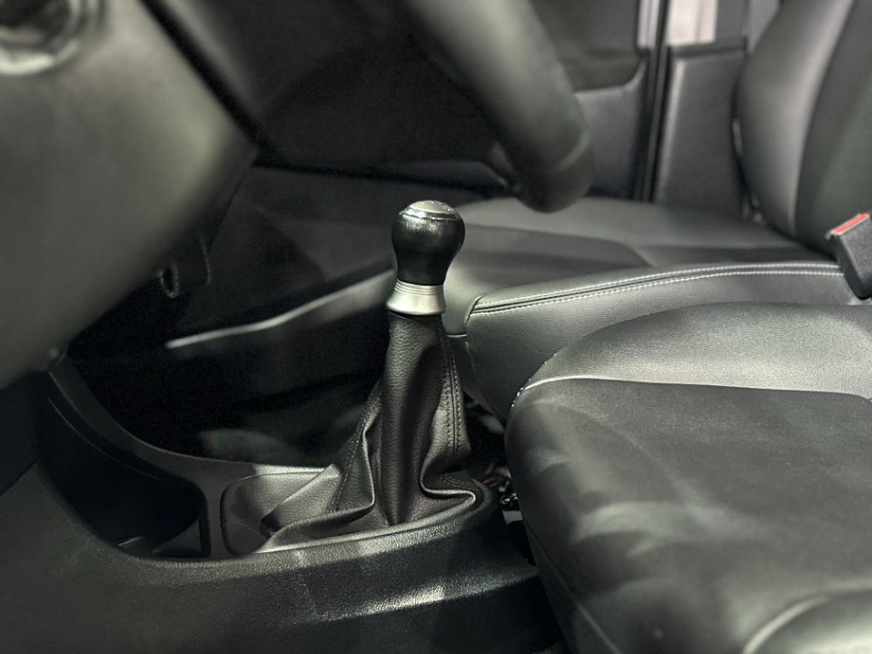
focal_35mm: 48
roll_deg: +4.4
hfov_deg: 35.8
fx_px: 1209
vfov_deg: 29.3
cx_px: 871
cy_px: 97
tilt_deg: -7.7
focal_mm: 6.86
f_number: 1.78
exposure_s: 1/40
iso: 1000
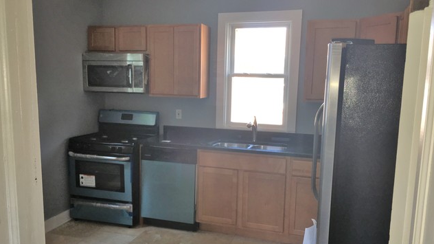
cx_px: 218
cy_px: 143
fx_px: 368
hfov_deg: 61.0
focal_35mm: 32
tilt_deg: -9.1
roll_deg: -1.9
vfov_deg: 36.5
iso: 32
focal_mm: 4.15
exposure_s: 1/30
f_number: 2.2
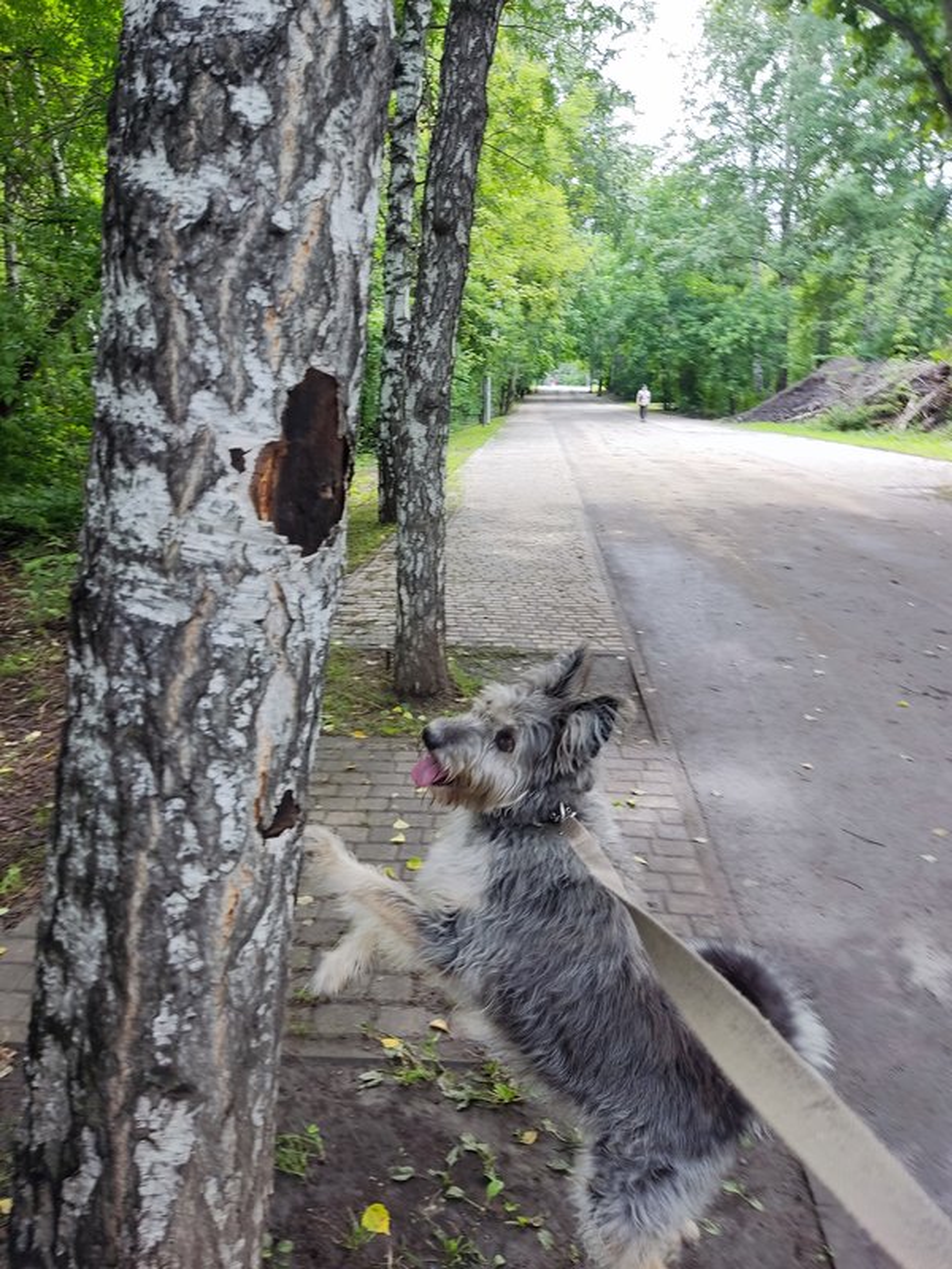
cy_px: 634
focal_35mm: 25
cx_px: 476
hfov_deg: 54.9
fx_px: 917
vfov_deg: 69.4
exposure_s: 1/100
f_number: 1.79
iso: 56
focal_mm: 4.71
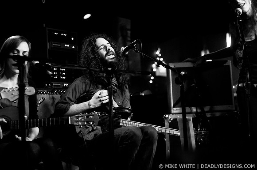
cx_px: 128
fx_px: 535
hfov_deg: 27.0
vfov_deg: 18.1
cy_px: 85
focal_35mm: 75
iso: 1000
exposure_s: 1/60
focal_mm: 50
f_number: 1.8
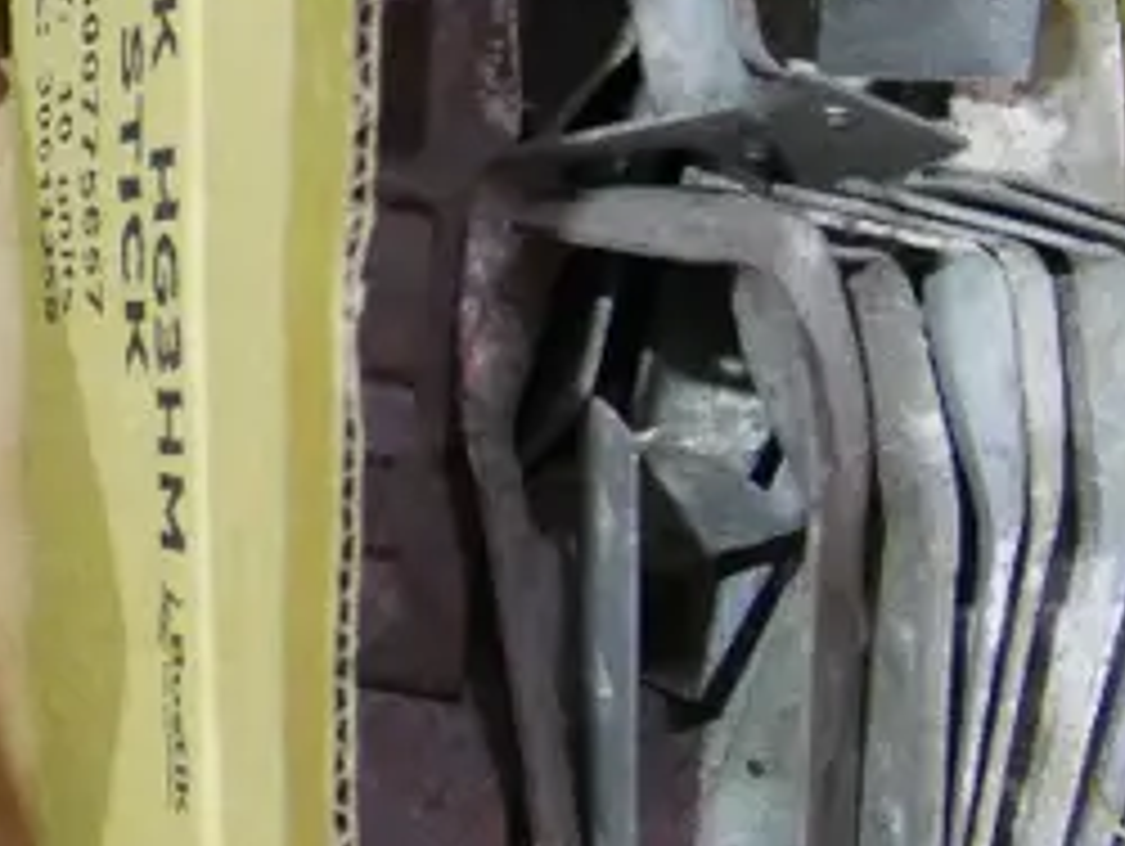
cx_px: -738
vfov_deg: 12.0
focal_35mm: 123
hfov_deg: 14.5
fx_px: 4001
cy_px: 61
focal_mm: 15
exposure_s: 1/50
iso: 3200
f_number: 4
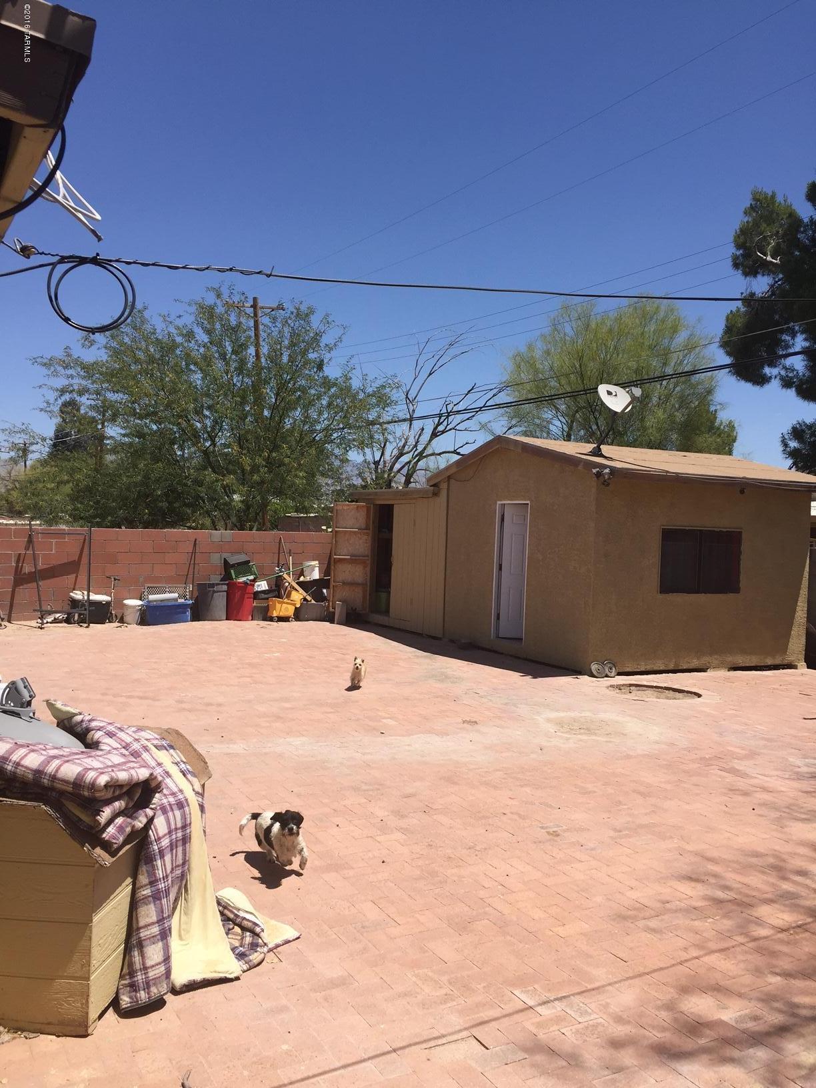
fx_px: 911
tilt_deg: -2.5
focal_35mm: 29
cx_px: 408
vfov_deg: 61.7
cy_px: 544
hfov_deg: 48.2
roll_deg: -2.7
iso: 32
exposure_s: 1/2475
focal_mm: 4.15
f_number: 2.2
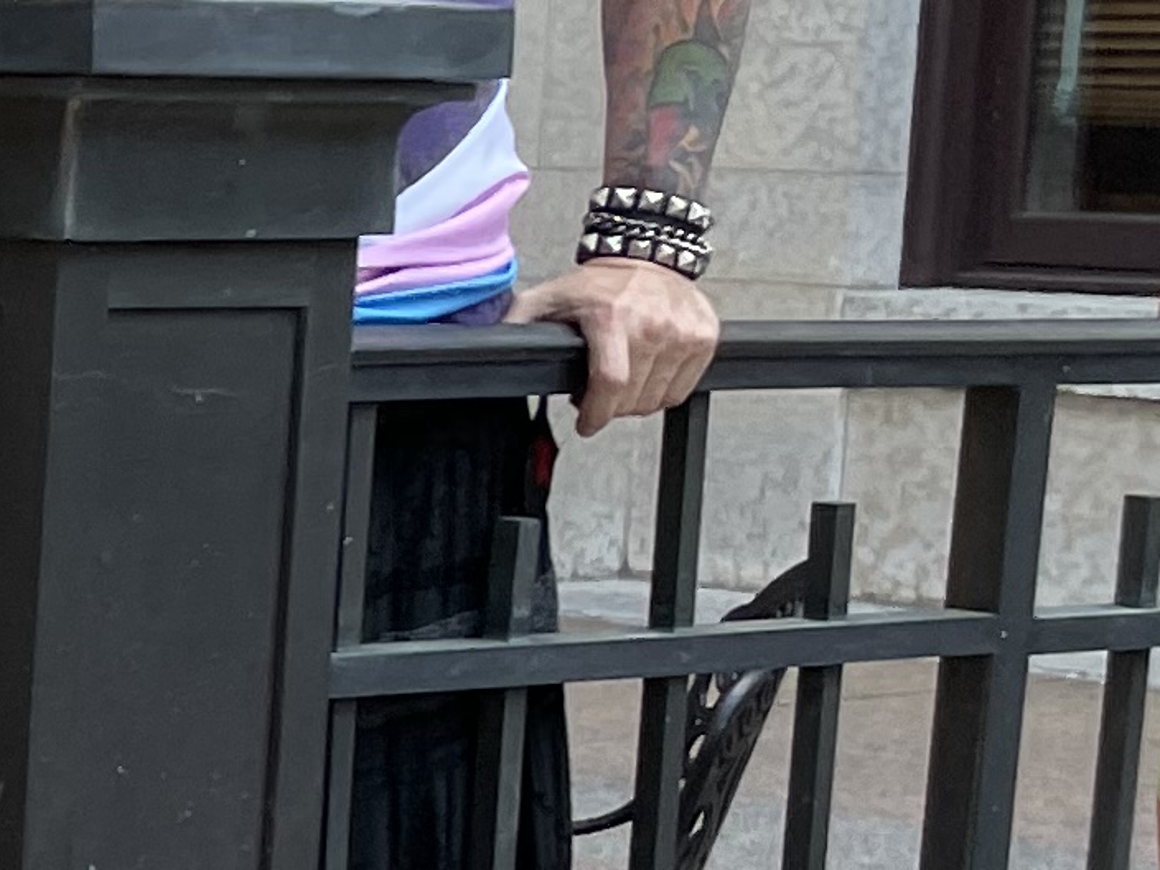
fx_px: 4993
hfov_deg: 11.1
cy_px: 567
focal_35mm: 149
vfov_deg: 10.0
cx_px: -1658
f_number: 1.6
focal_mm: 4.2
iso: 32
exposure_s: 1/1043
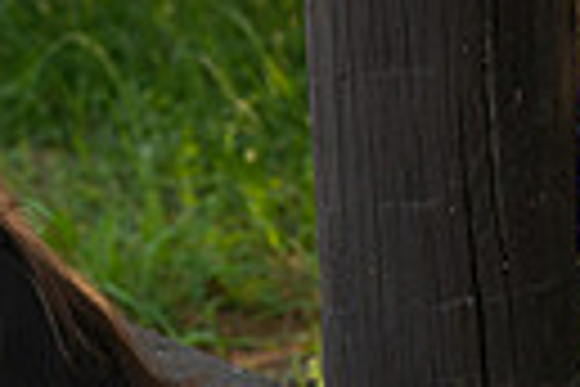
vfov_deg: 4.4
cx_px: -355
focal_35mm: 314
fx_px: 5058
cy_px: 464
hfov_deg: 6.5
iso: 400
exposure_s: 1/250
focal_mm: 70
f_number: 4.5
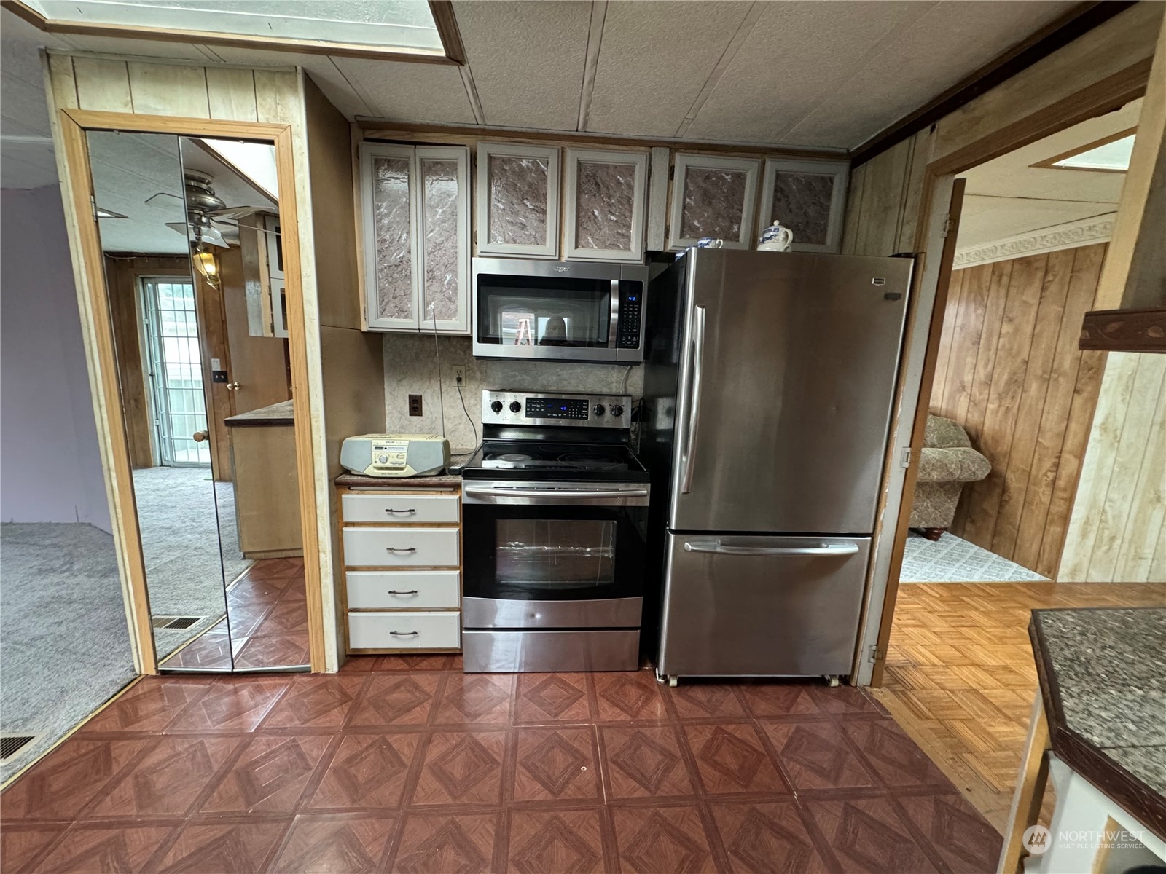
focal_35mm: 14
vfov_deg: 85.7
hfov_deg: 102.1
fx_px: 472
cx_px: 583
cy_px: 437
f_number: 2.2
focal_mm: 2.22
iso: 500
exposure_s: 1/60
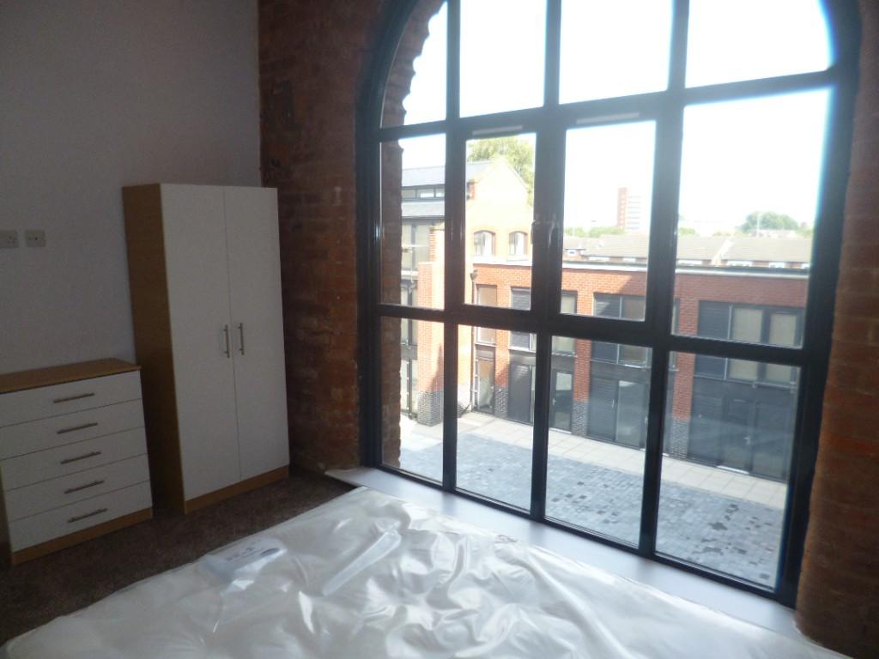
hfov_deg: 71.6
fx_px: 609
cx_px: 440
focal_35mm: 24
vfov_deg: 56.8
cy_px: 330
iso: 100
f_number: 2.5
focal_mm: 4.3
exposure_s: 1/200
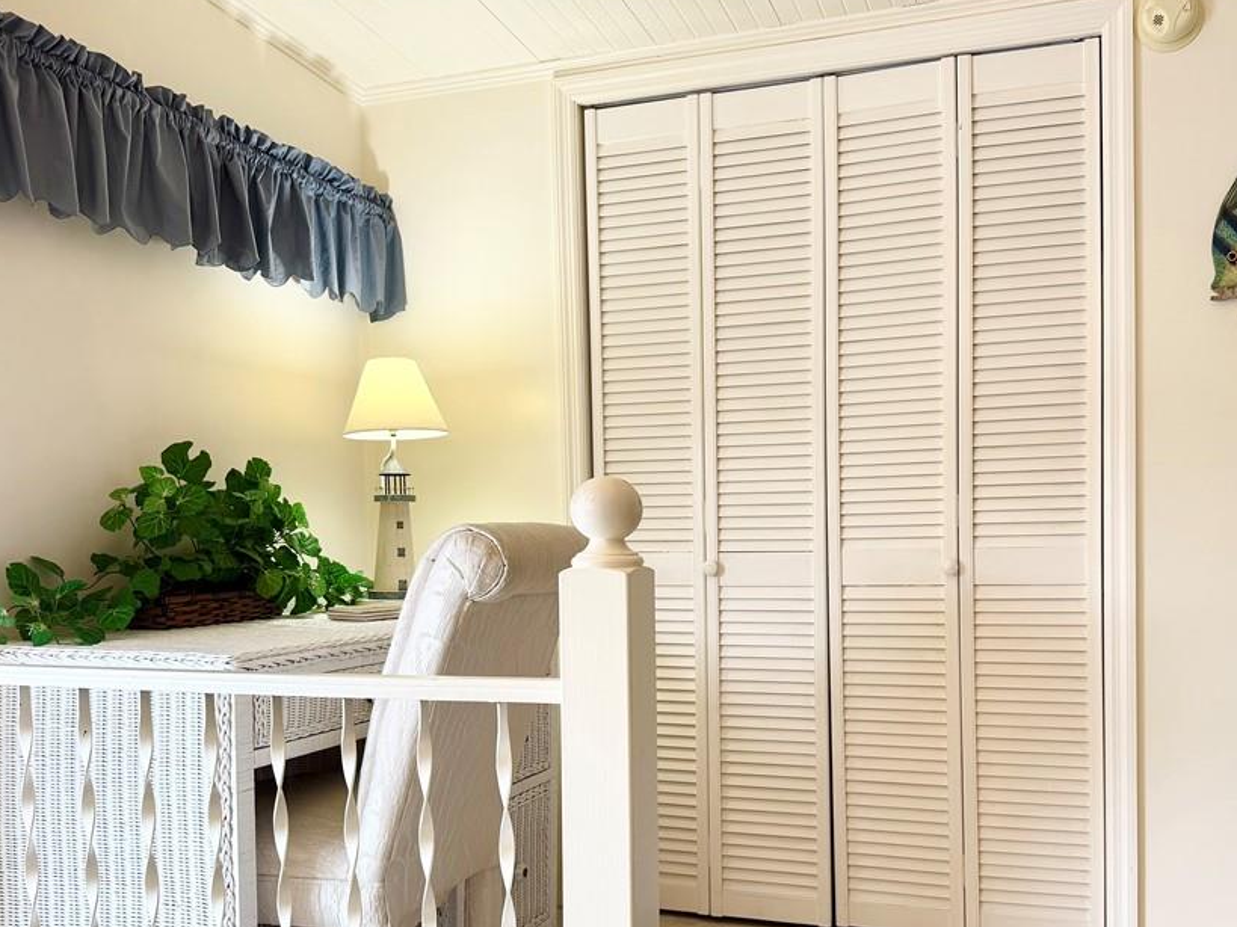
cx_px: 717
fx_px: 1072
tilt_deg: -0.7
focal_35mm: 30
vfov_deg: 46.5
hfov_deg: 59.7
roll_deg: +1.4
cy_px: 565
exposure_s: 1/120
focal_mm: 6.76
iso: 80
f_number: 1.78
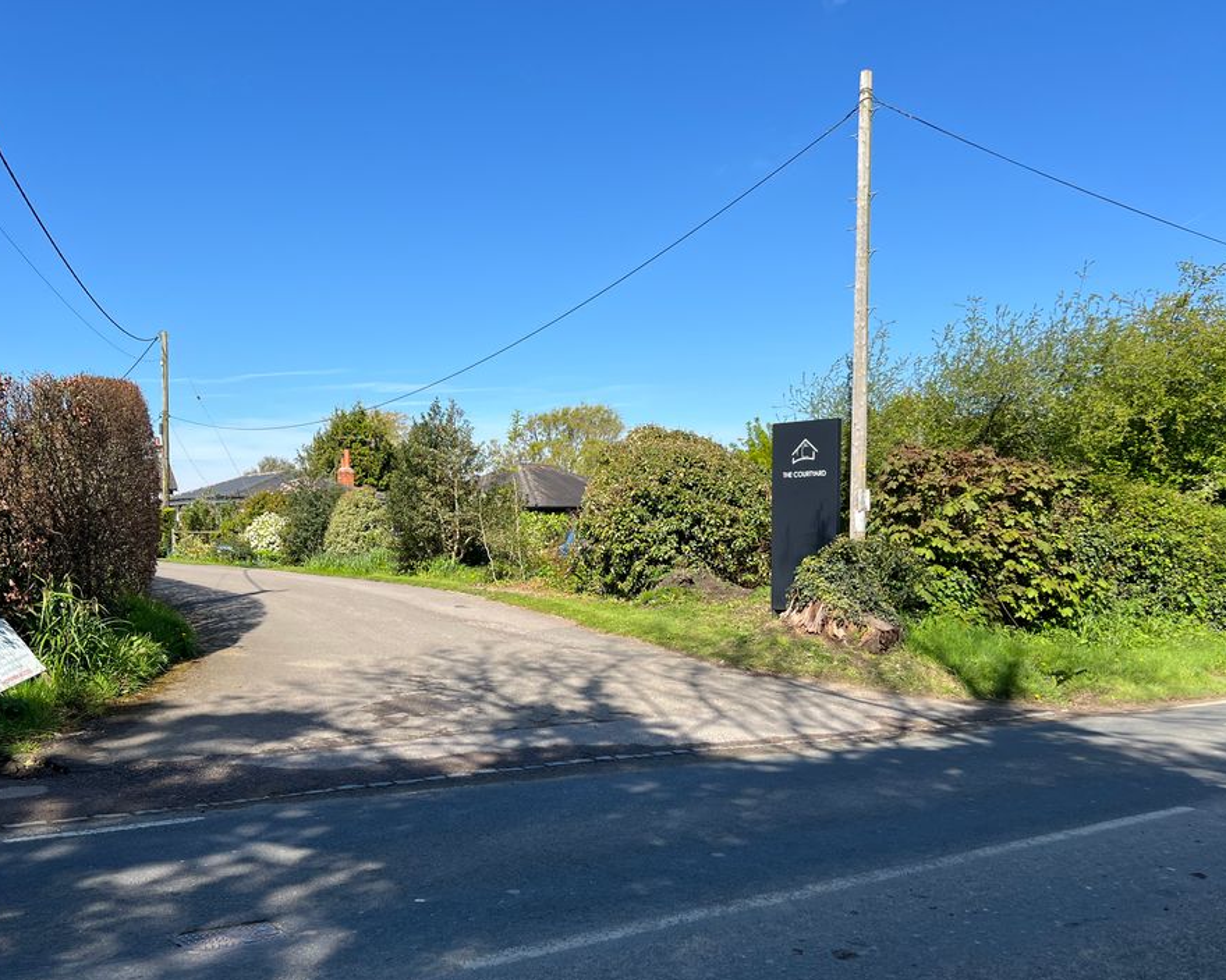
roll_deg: +0.3
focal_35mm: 32
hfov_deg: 55.6
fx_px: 1161
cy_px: 566
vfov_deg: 45.6
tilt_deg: -2.9
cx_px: 557
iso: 50
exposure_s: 1/3077
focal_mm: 5.7
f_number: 1.5
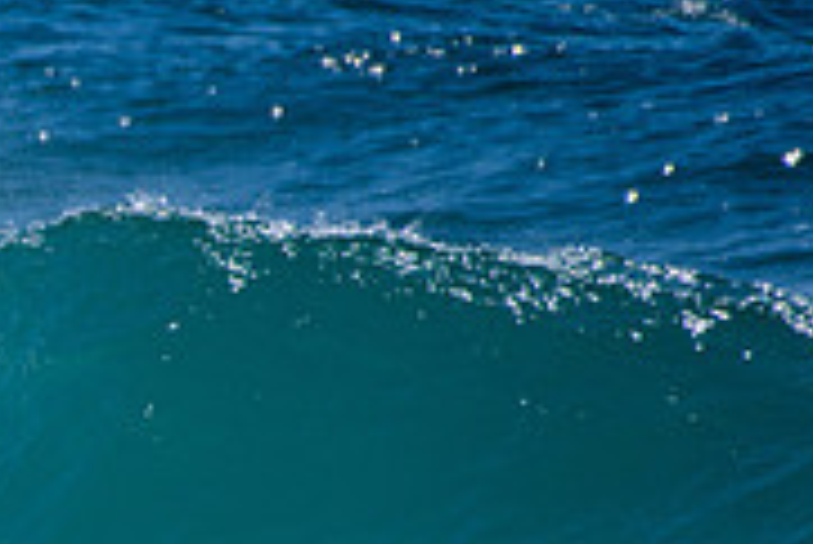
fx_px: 44275
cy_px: 619
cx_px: -600
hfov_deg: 1.1
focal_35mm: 1959
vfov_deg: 0.7
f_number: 5.6
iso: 72
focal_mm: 500
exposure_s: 1/2000
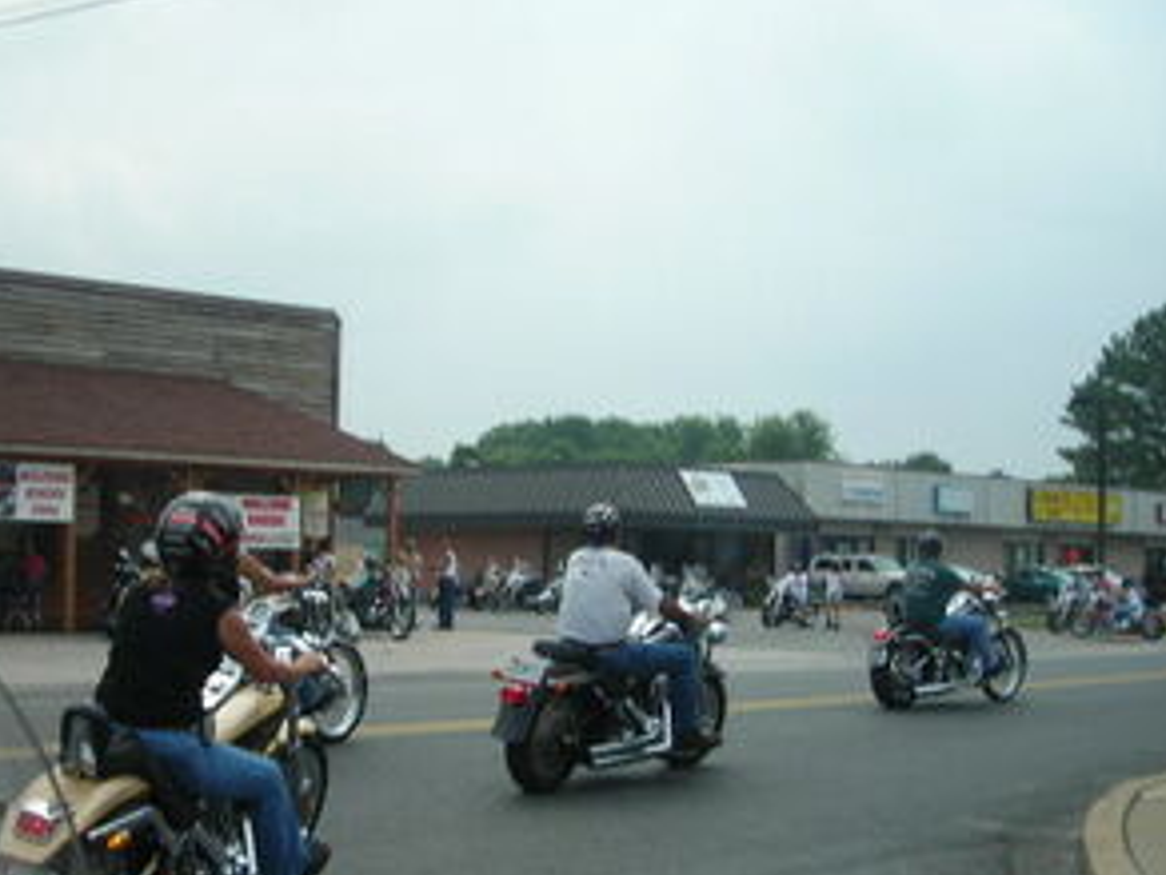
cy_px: 483
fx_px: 1752
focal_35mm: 52
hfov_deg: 36.5
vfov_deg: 28.0
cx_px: 395
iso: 50
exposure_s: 1/218
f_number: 6.4
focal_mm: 6.3
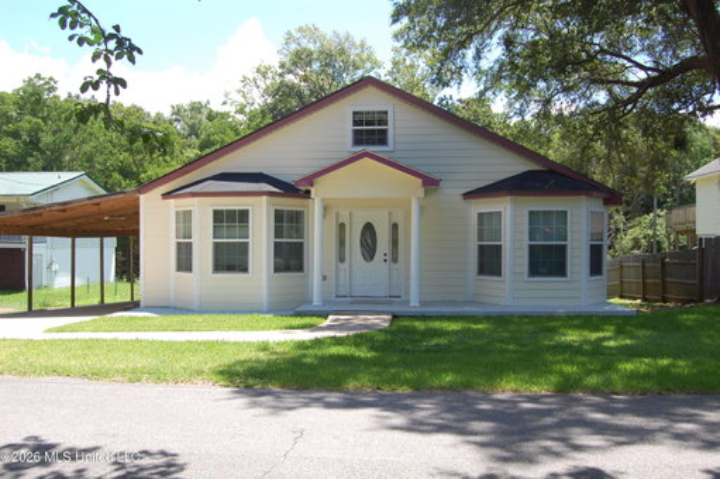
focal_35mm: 33
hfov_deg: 57.3
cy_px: 240
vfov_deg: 39.9
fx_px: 660
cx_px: 360
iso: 200
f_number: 7.1
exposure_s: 1/200
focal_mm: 22
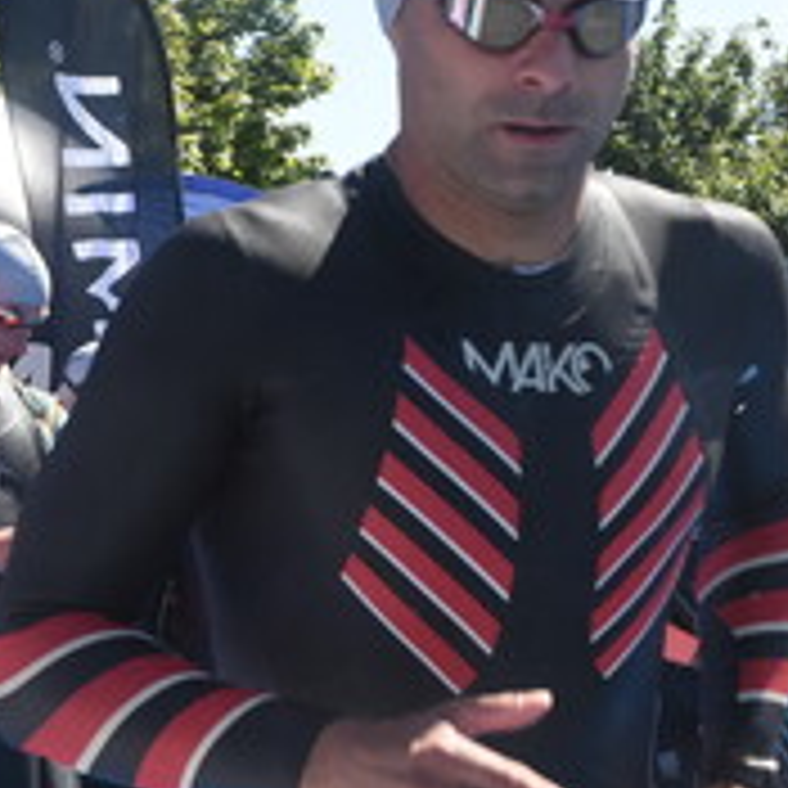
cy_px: 464
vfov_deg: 13.4
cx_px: 896
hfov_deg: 13.1
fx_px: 3348
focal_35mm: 130
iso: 1250
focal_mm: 42
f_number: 11
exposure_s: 1/500
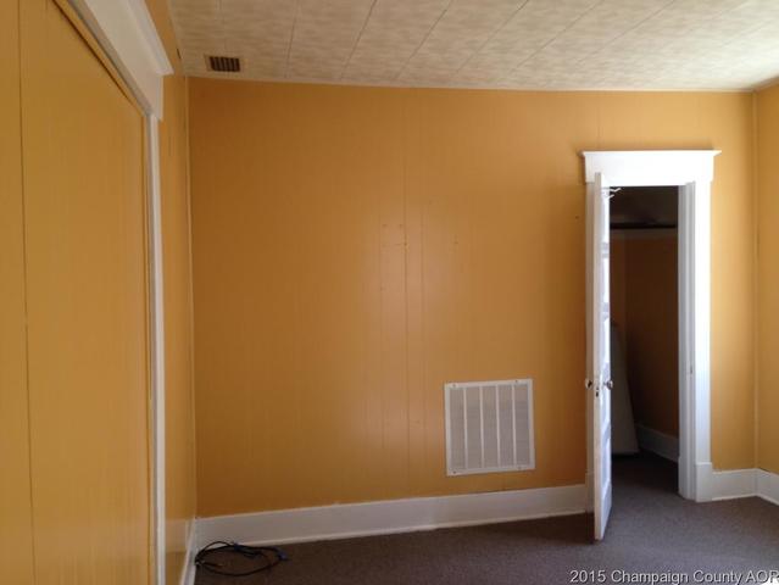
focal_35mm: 33
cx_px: 390
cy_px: 292
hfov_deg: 55.3
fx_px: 743
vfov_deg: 43.0
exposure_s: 1/24
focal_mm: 4.12
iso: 50
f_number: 2.4
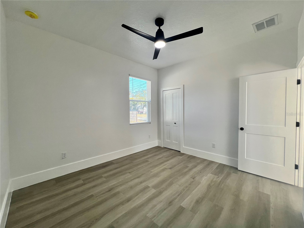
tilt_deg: -2.2
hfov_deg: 106.2
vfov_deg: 89.9
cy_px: 114
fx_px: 114
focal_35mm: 13
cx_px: 152
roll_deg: +0.0
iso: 50
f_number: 1.8
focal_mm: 1.57
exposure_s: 1/100
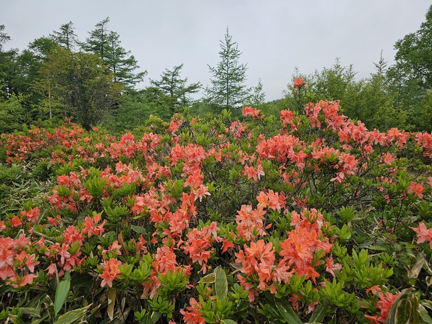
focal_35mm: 23
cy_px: 162
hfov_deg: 73.9
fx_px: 287
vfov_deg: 58.9
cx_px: 216
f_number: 1.7
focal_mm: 6.3
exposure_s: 1/732
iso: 10
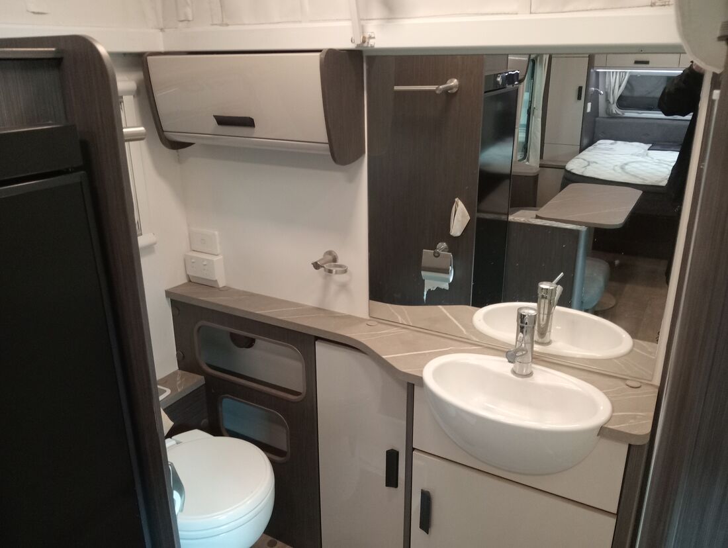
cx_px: 364
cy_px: 274
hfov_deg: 63.4
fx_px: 590
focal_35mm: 28
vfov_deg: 49.8
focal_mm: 3.98
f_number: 1.8
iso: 940
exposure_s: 1/25
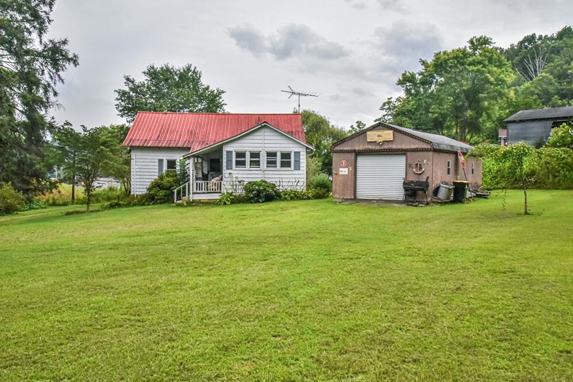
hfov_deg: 58.7
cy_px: 193
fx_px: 509
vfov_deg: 41.1
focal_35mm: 32
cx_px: 285
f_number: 22
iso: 4000
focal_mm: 31
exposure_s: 1/640
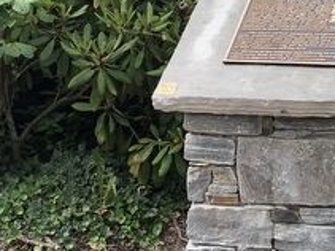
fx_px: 1025
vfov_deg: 13.8
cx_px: 268
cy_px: 24
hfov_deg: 18.4
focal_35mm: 106
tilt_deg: -4.1
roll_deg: +0.8
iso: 20
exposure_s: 1/322
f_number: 1.8
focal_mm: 4
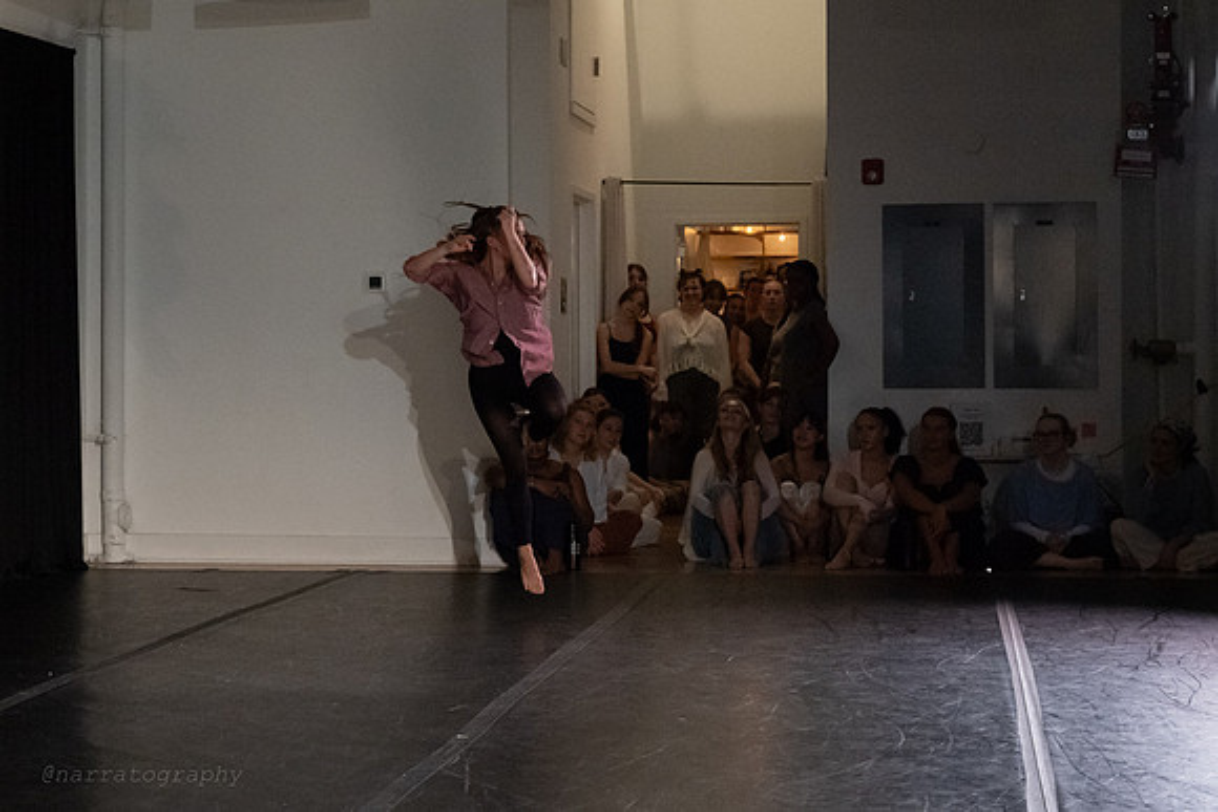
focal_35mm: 72
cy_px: 334
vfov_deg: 18.9
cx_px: 531
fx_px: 2446
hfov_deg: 27.9
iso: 6400
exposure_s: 1/400
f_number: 4.5
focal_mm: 54
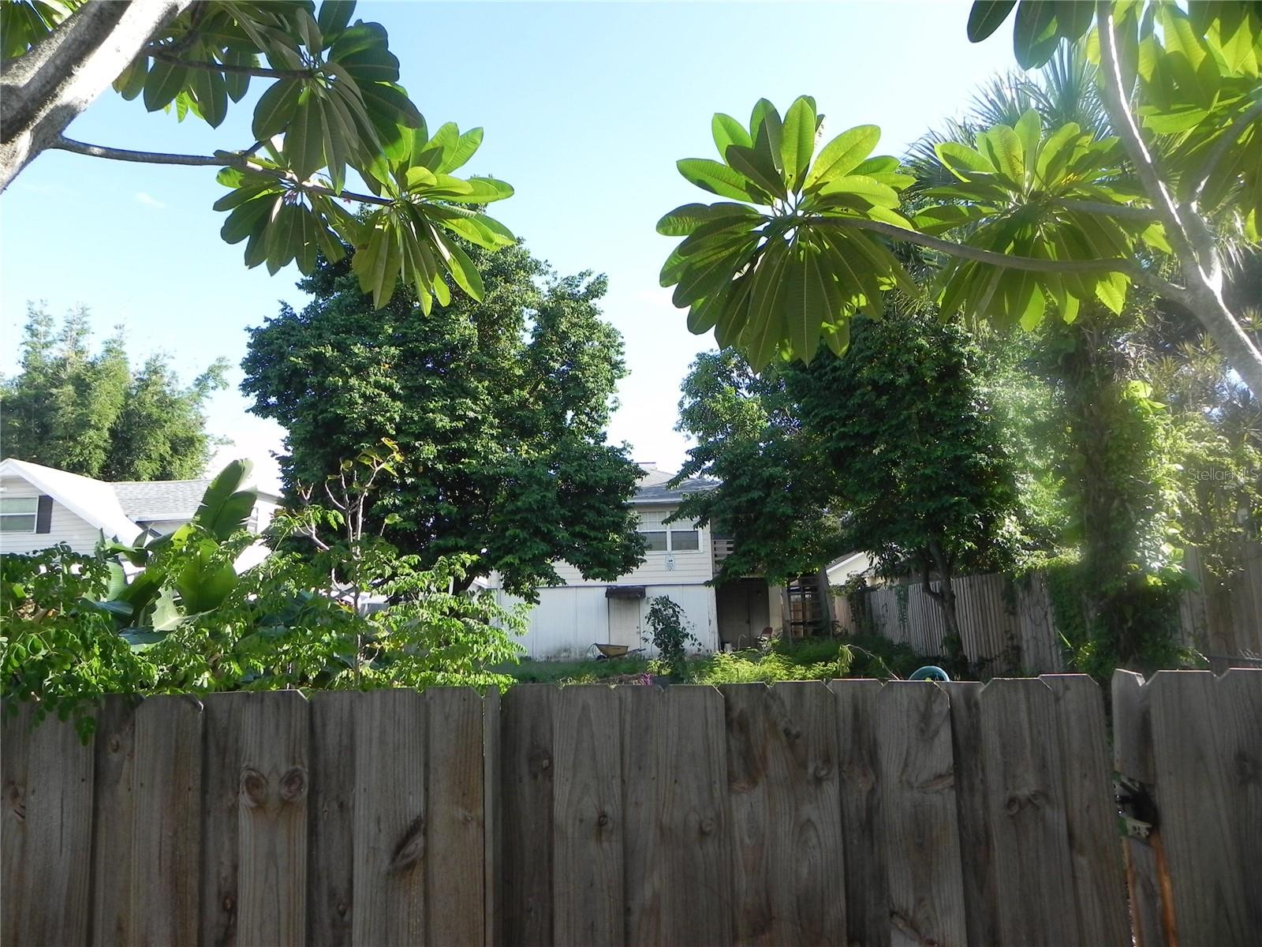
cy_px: 474
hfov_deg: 67.3
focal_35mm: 26
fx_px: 948
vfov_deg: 53.1
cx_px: 631
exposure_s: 1/418
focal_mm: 4.6
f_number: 4
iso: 160
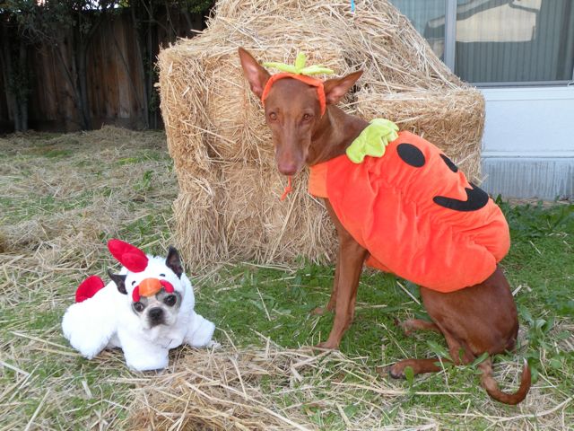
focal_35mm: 33
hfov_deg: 55.4
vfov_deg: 42.9
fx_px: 547
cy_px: 216
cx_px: 287
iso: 64
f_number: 3.5
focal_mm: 5.8
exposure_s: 1/70.2
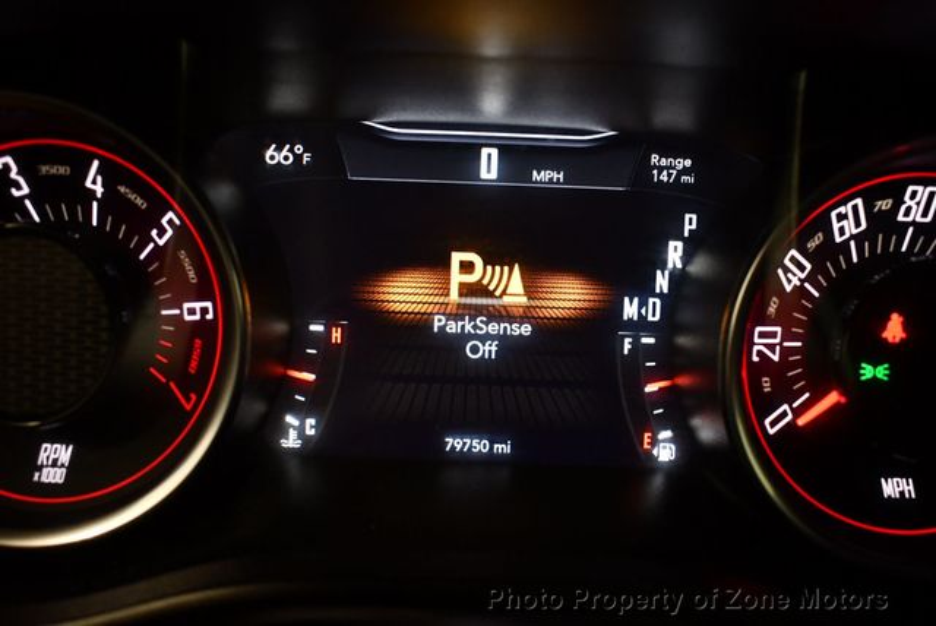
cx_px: 468
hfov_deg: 53.1
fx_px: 937
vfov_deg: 36.9
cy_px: 313
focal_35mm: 36
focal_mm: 18
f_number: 3.5
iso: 1400
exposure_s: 1/125
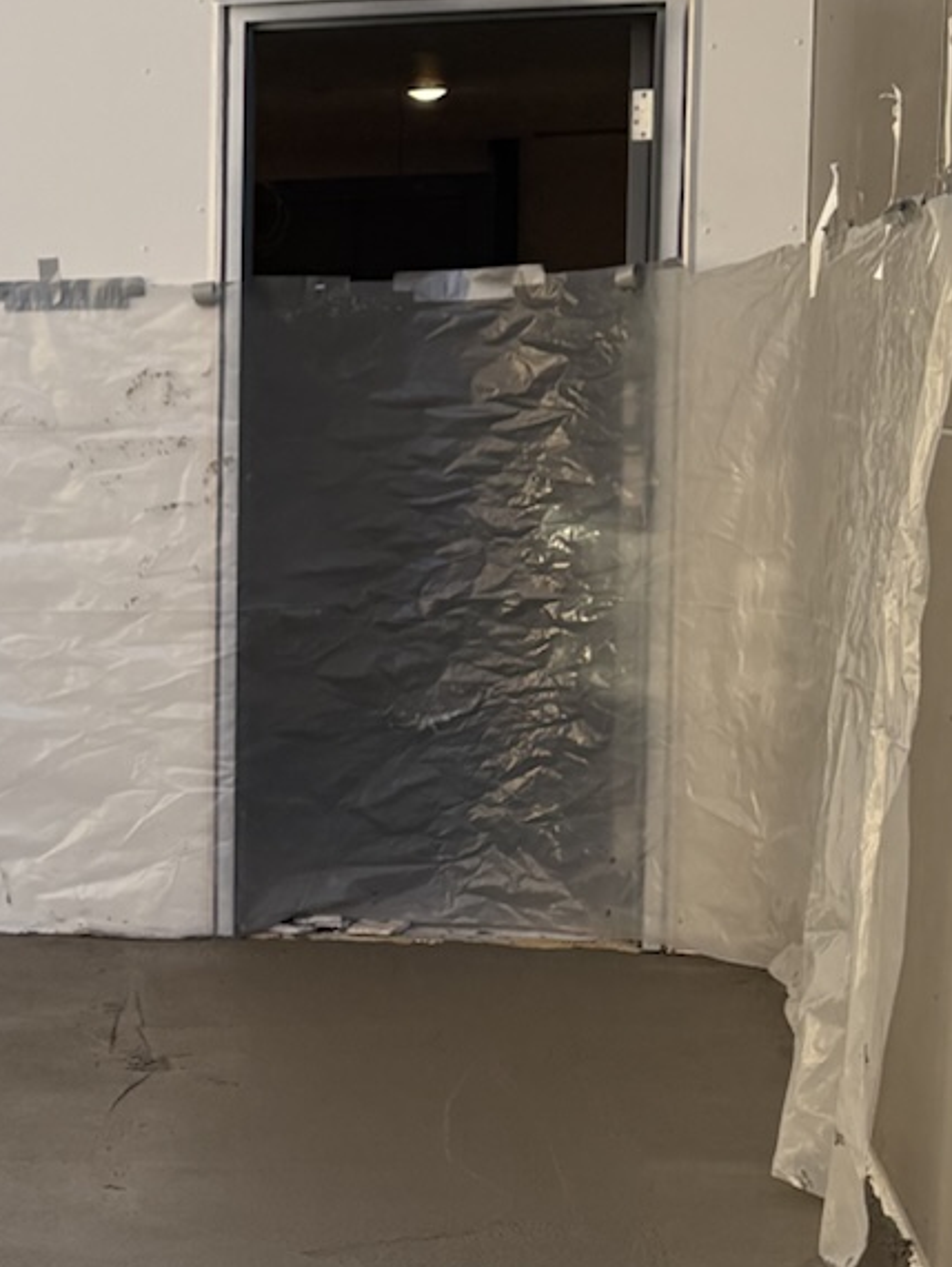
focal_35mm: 91
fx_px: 3333
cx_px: -482
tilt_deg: -4.3
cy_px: 797
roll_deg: +0.3
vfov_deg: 21.5
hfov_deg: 15.1
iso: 64
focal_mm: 5.96
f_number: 1.6
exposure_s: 1/920
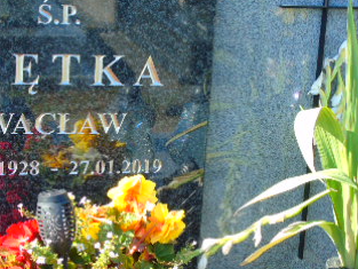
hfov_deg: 20.9
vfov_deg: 15.7
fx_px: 973
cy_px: 149
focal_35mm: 94
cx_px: 160
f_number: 4.1
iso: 80
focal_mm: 8.2
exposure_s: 1/125
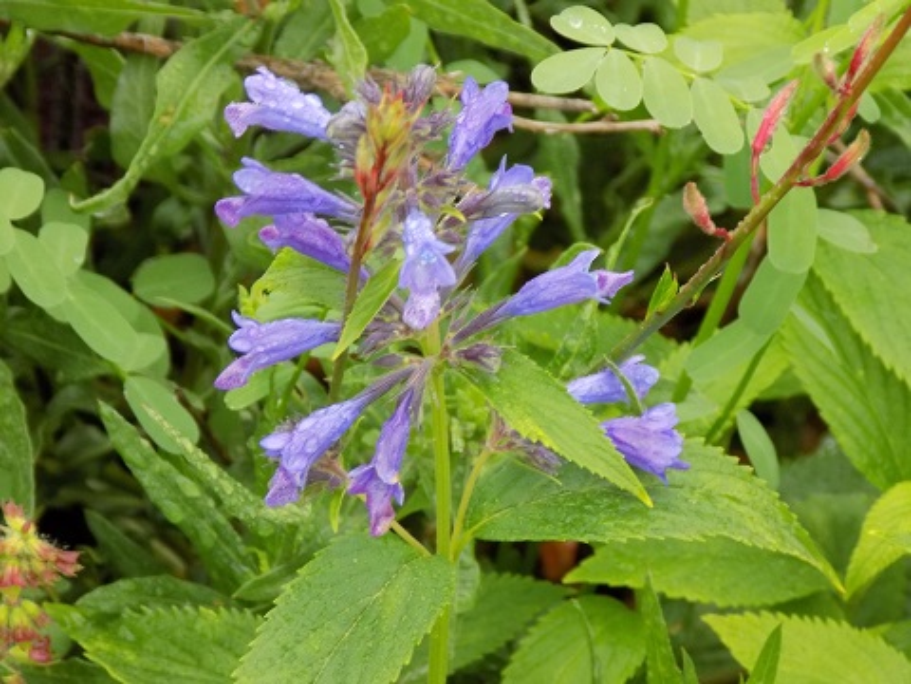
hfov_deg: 8.4
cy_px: 342
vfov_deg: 6.3
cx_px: 456
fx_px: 6185
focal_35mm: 235
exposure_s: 1/30
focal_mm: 41.8
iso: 180
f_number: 5.6
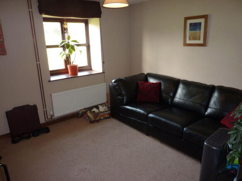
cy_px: 90
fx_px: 175
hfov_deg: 69.4
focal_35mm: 25
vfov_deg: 54.9
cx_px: 121
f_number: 3.3
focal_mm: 4.1
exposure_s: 1/8
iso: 100
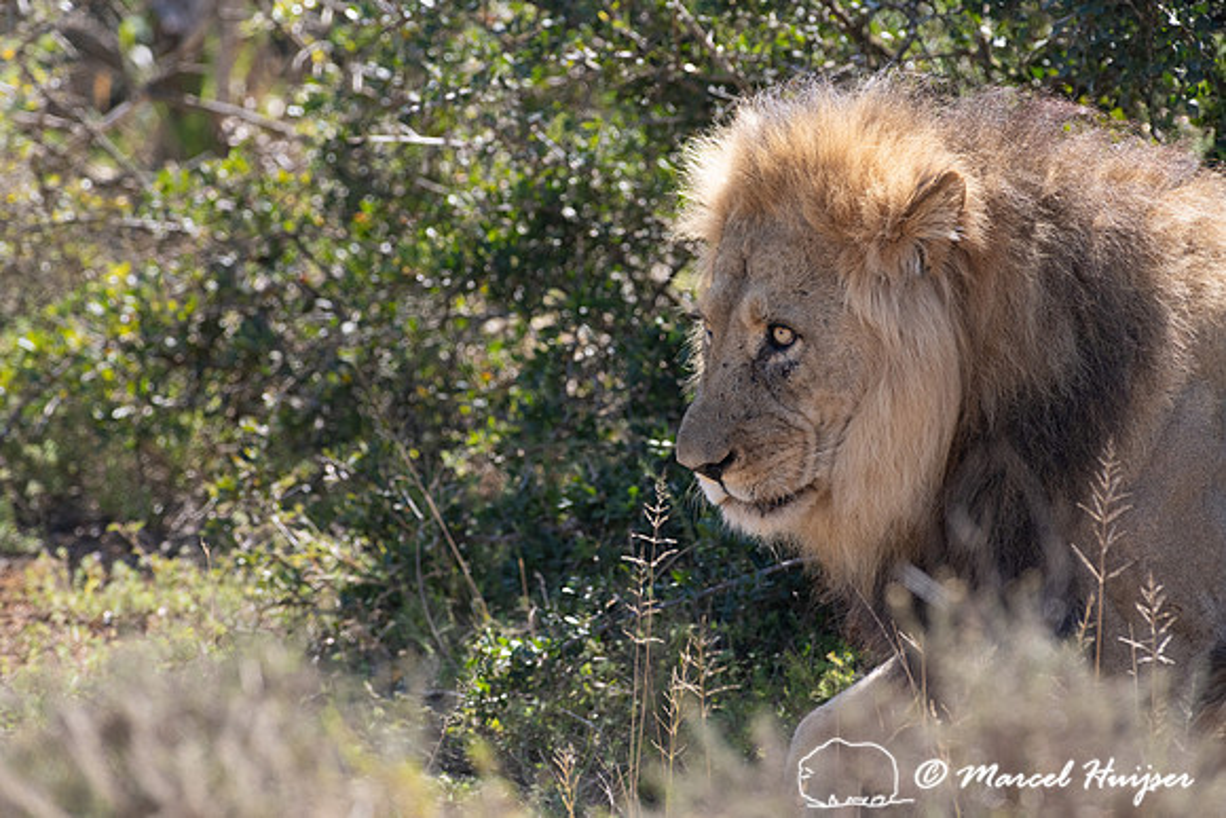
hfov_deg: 3.4
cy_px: 409
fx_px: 20437
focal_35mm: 600
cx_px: 613
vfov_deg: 2.3
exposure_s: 1/800
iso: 800
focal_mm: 600
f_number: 9
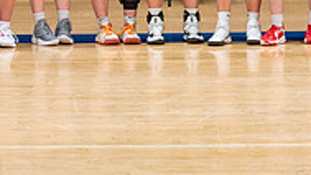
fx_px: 2118
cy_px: -123
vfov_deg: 4.7
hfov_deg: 8.4
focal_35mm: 257
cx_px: 181
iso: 4000
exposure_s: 1/500
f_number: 2.8
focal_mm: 80
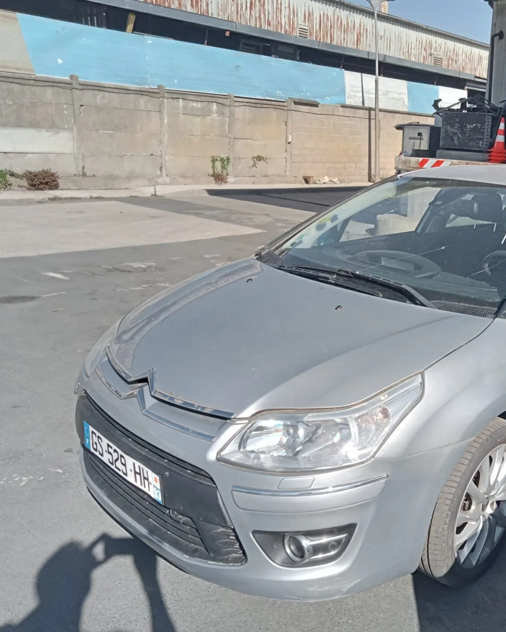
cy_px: 312
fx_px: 692
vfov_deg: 49.1
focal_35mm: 37
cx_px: 401
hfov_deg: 38.7
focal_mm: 3.46
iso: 100
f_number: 2.2
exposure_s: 1/622
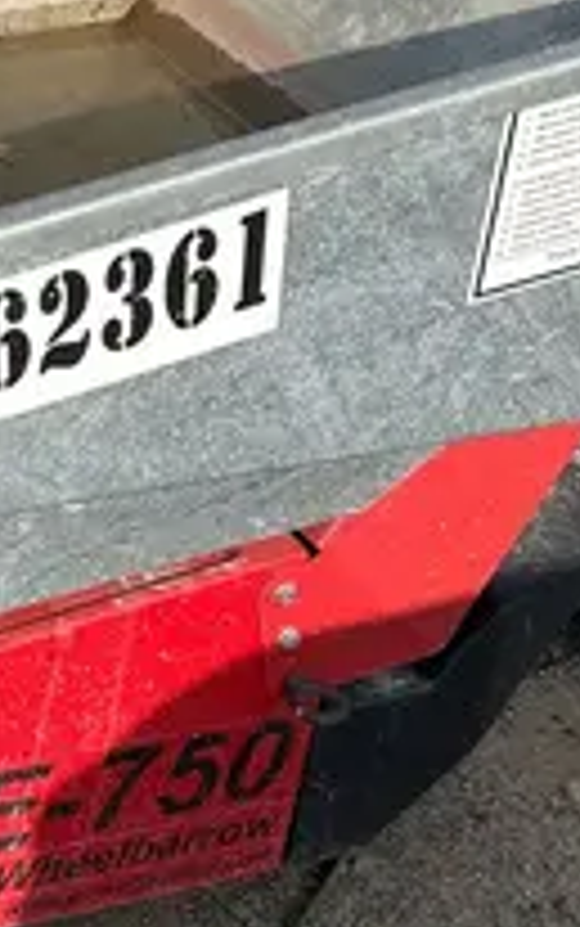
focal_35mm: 98
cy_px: 583
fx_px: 2475
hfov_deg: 12.9
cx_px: -207
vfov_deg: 21.1
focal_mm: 5.7
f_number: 1.5
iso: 50
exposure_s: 1/4444
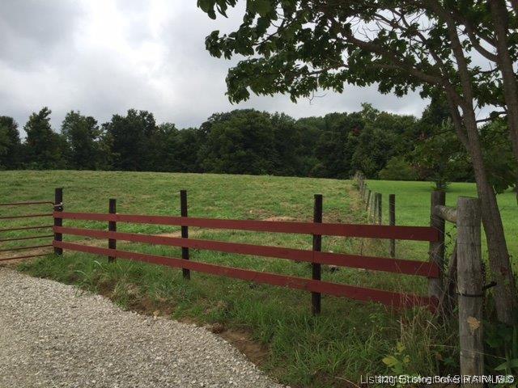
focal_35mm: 29
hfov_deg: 61.7
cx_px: 259
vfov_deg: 48.2
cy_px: 194
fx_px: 434
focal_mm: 4.15
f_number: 2.2
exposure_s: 1/573
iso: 32
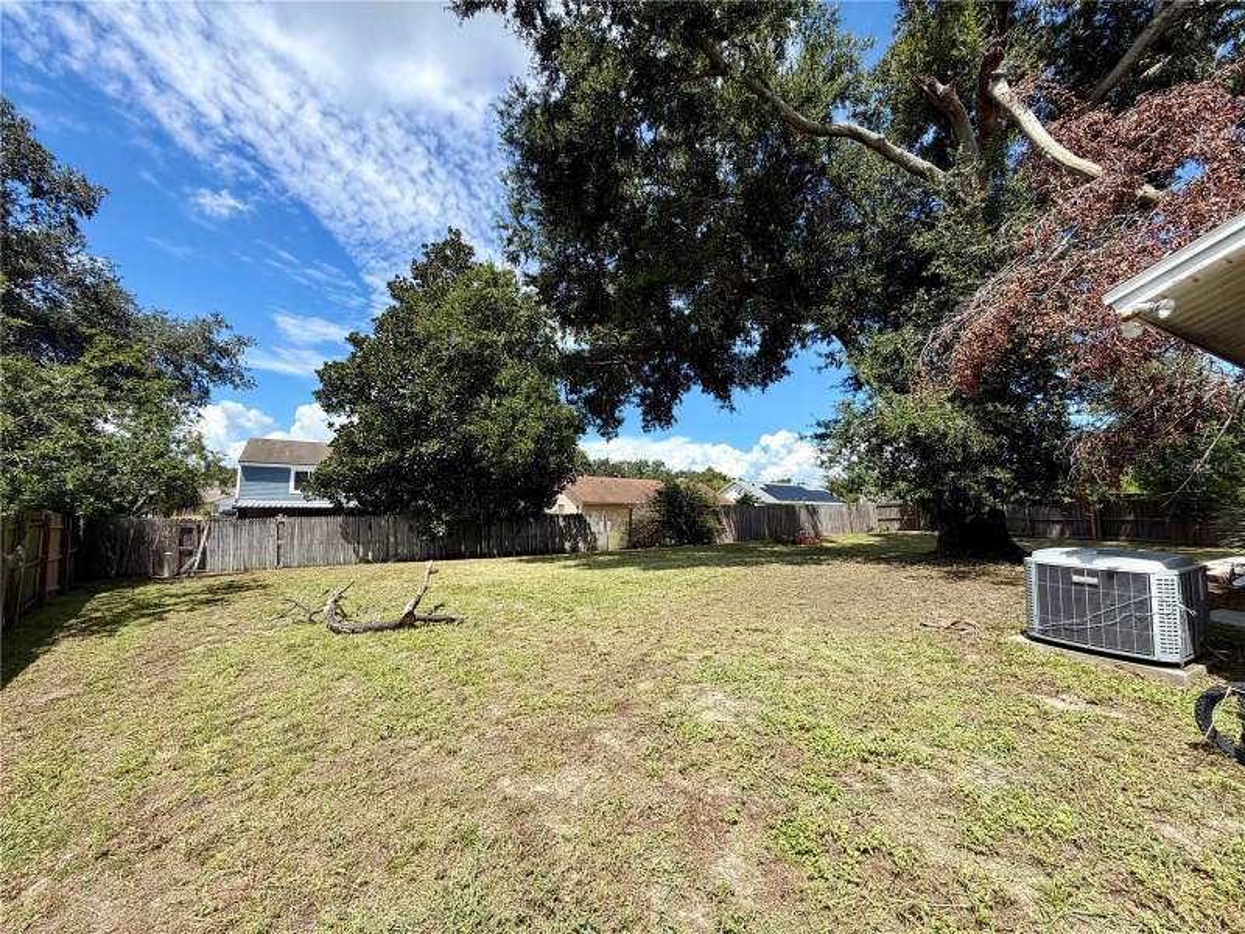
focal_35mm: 14
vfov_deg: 85.7
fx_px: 504
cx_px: 622
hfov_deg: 102.1
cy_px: 467
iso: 25
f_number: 2.2
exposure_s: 1/770
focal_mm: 2.22
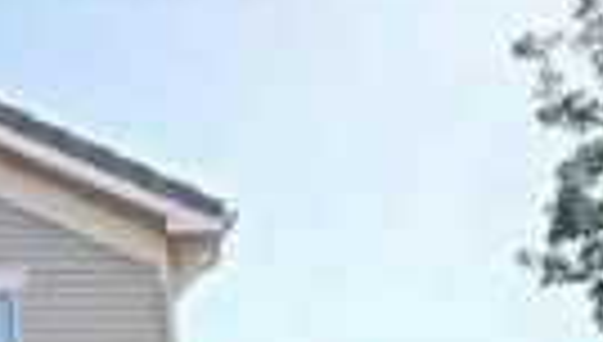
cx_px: -194
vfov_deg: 15.8
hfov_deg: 27.4
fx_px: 1009
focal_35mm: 63
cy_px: 652
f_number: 6.3
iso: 100
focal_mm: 12
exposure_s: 1/160
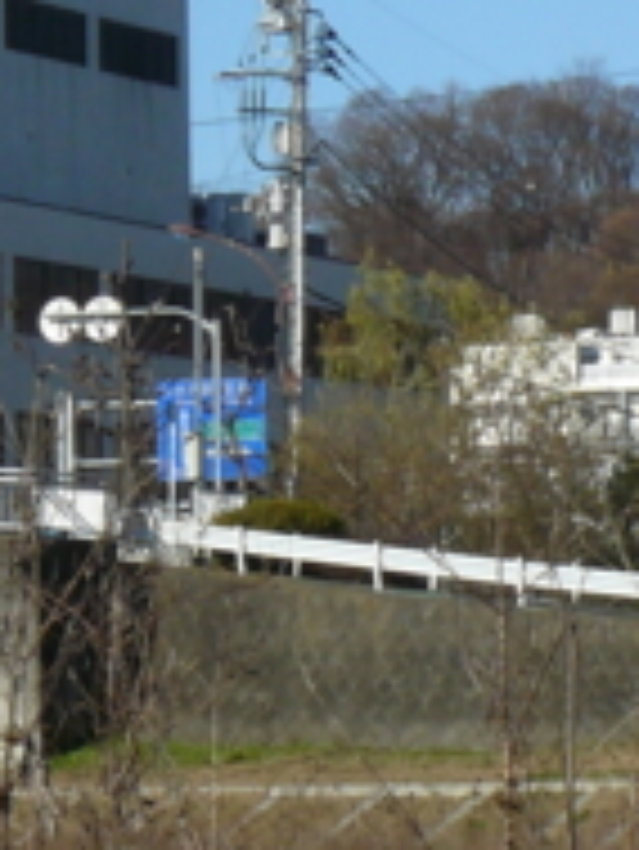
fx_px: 7498
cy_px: 328
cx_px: -76
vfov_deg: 6.5
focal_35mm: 305
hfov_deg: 4.9
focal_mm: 13.4
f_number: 6.3
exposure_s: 1/500
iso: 100
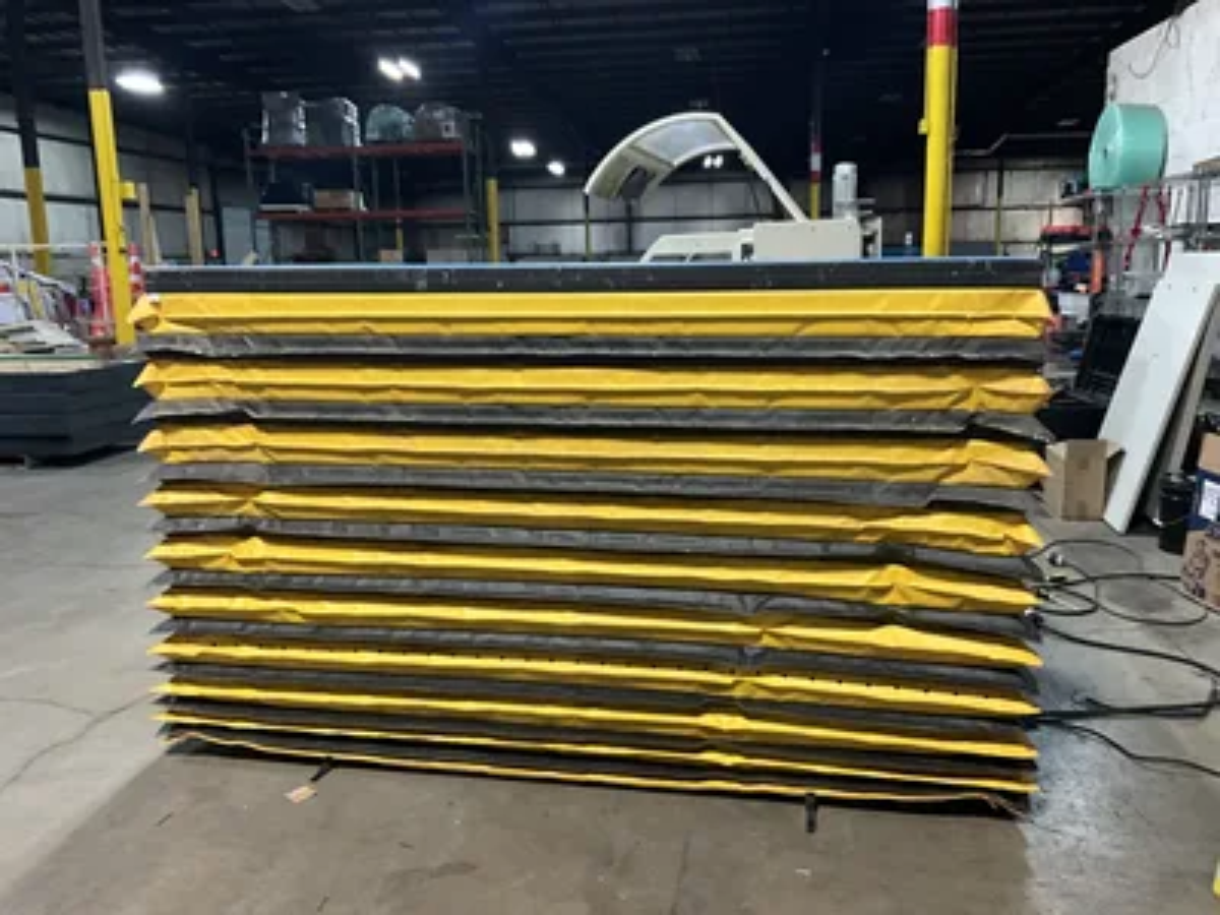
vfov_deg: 48.2
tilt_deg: -11.0
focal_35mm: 29
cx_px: 610
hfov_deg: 61.7
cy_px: 458
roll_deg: +0.8
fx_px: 1022
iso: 320
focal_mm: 3
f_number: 1.8
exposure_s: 1/41
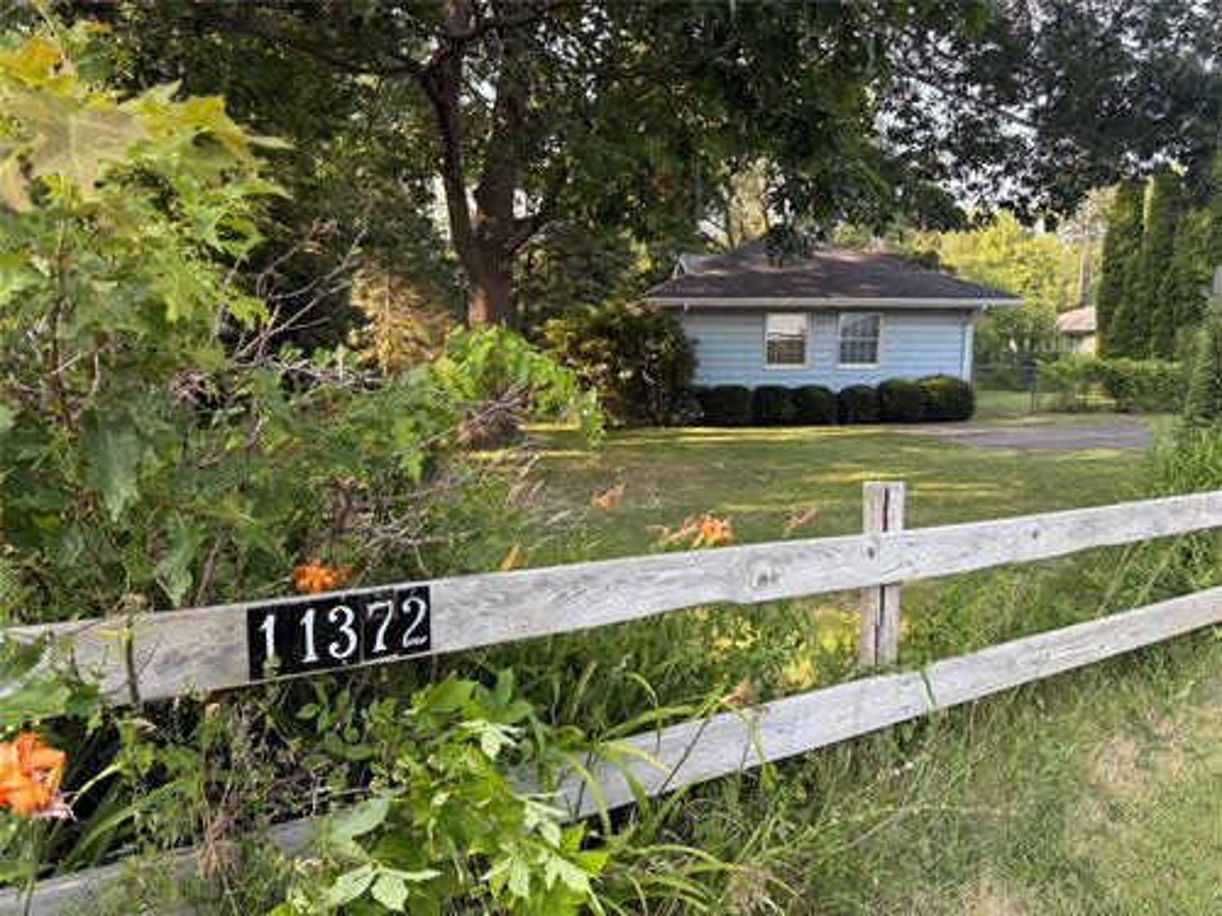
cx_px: 611
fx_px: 847
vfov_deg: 56.8
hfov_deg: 71.6
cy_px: 458
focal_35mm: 24
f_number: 1.78
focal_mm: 6.76
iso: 100
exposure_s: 1/395
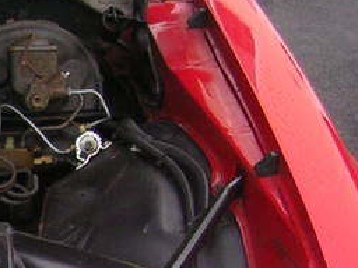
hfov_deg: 12.1
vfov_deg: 9.6
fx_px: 1572
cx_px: -243
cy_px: 360
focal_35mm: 152
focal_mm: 5.8
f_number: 2.8
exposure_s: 1/215
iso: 50
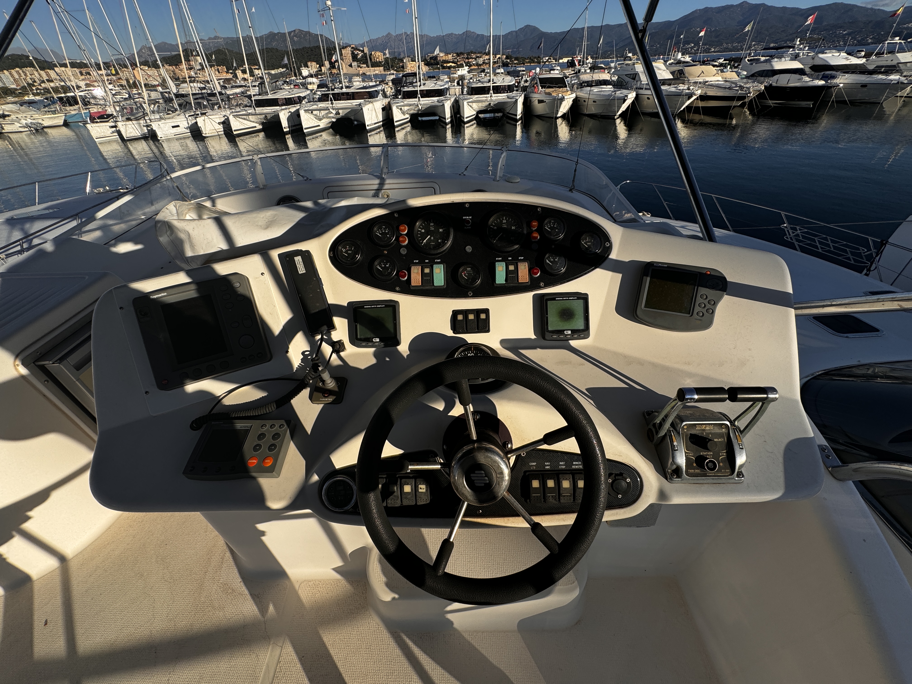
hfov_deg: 102.1
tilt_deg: -36.2
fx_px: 369
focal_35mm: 14
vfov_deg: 85.7
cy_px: 342
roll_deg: +4.5
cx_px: 456
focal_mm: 2.22
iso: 50
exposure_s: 1/2028
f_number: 2.2
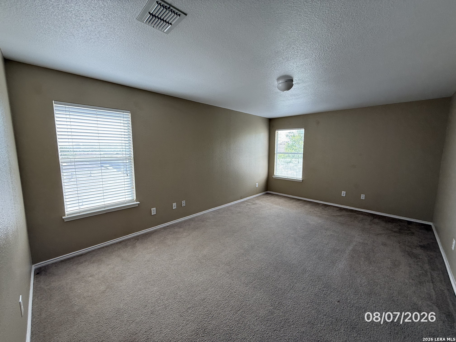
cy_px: 171
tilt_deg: -6.1
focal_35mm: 14
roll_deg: -0.6
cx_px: 228
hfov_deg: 102.1
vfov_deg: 85.7
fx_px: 184
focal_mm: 2.22
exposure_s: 1/99
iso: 100
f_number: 2.2
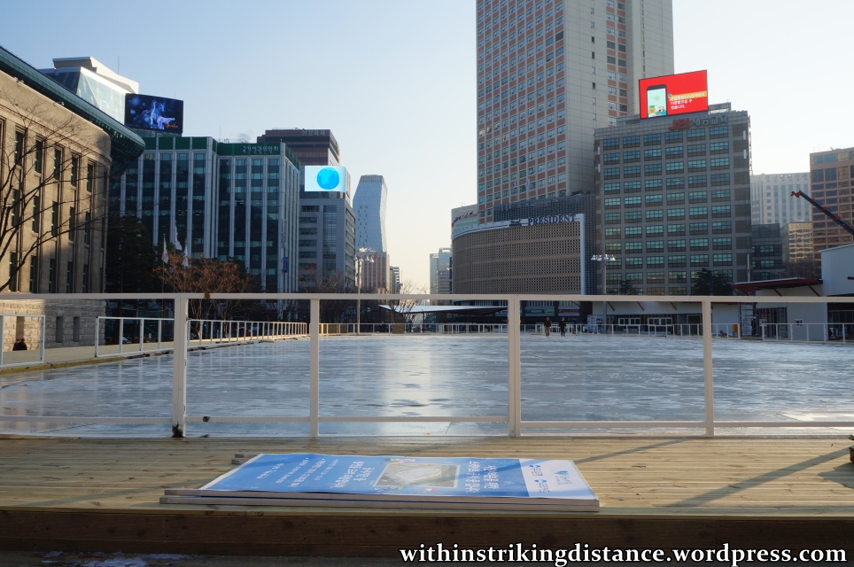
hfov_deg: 65.5
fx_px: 663
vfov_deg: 46.3
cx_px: 426
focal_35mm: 28
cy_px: 284
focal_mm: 18
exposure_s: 1/160
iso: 200
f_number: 13
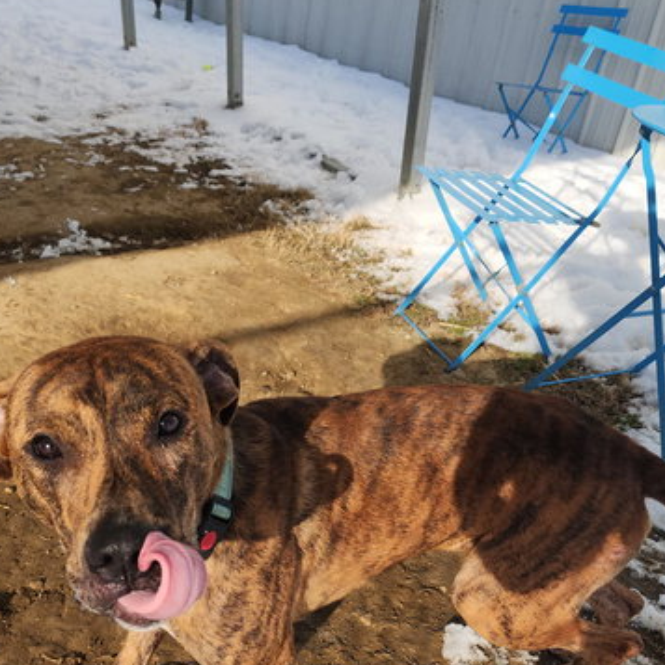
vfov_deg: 43.2
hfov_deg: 43.8
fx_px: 826
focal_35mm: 38
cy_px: 448
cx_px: 319
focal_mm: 6.4
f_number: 1.8
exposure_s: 1/1151
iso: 12
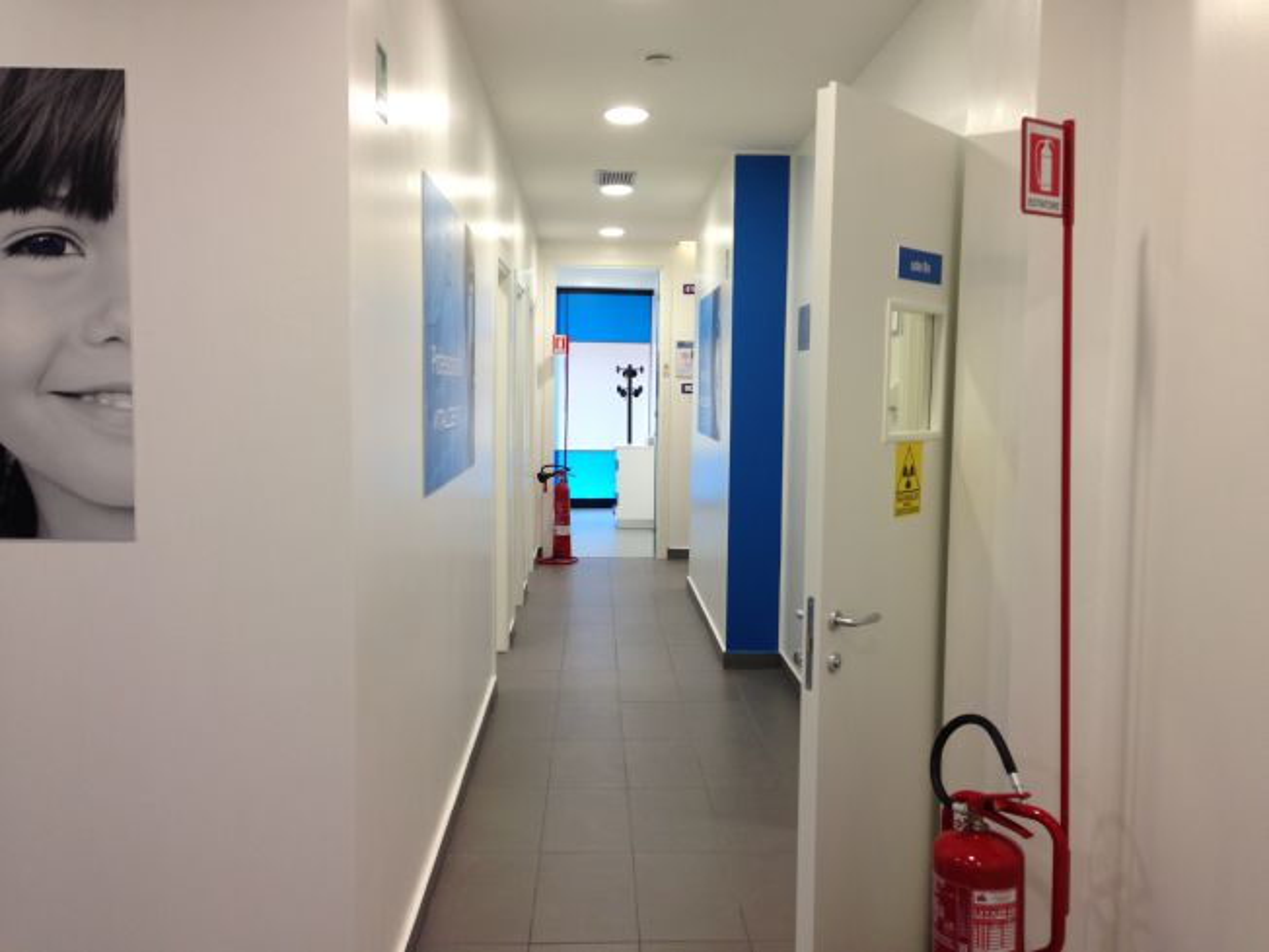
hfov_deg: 55.4
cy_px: 476
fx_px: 1210
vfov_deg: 42.9
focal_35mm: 33
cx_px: 634
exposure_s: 1/24
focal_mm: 4.12
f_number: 2.4
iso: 50
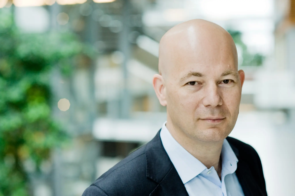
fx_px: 696
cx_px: 148
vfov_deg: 16.1
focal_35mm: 85
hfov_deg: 23.9
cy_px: 98
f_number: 3.2
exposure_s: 1/500
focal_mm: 85
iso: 1250
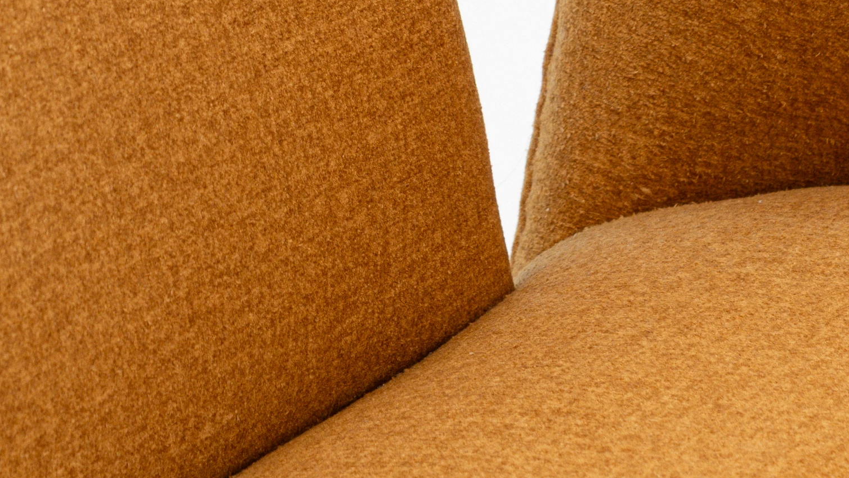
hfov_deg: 10.7
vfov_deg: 5.8
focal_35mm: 200
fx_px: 4502
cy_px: -674
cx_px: 198
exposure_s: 1/40
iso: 250
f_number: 8
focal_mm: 50
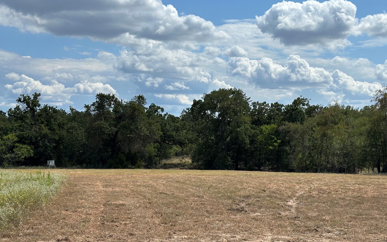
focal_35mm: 57
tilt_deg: -0.2
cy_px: 143
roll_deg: -0.7
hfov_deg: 35.7
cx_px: 203
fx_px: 601
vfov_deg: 22.7
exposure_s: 1/7634
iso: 64
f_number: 1.78
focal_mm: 6.86
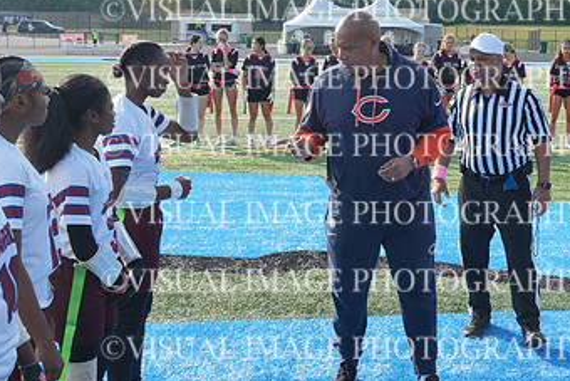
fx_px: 932
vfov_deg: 23.1
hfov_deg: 33.9
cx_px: 344
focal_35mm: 59
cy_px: 179
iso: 125
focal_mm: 23
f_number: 9
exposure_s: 1/125
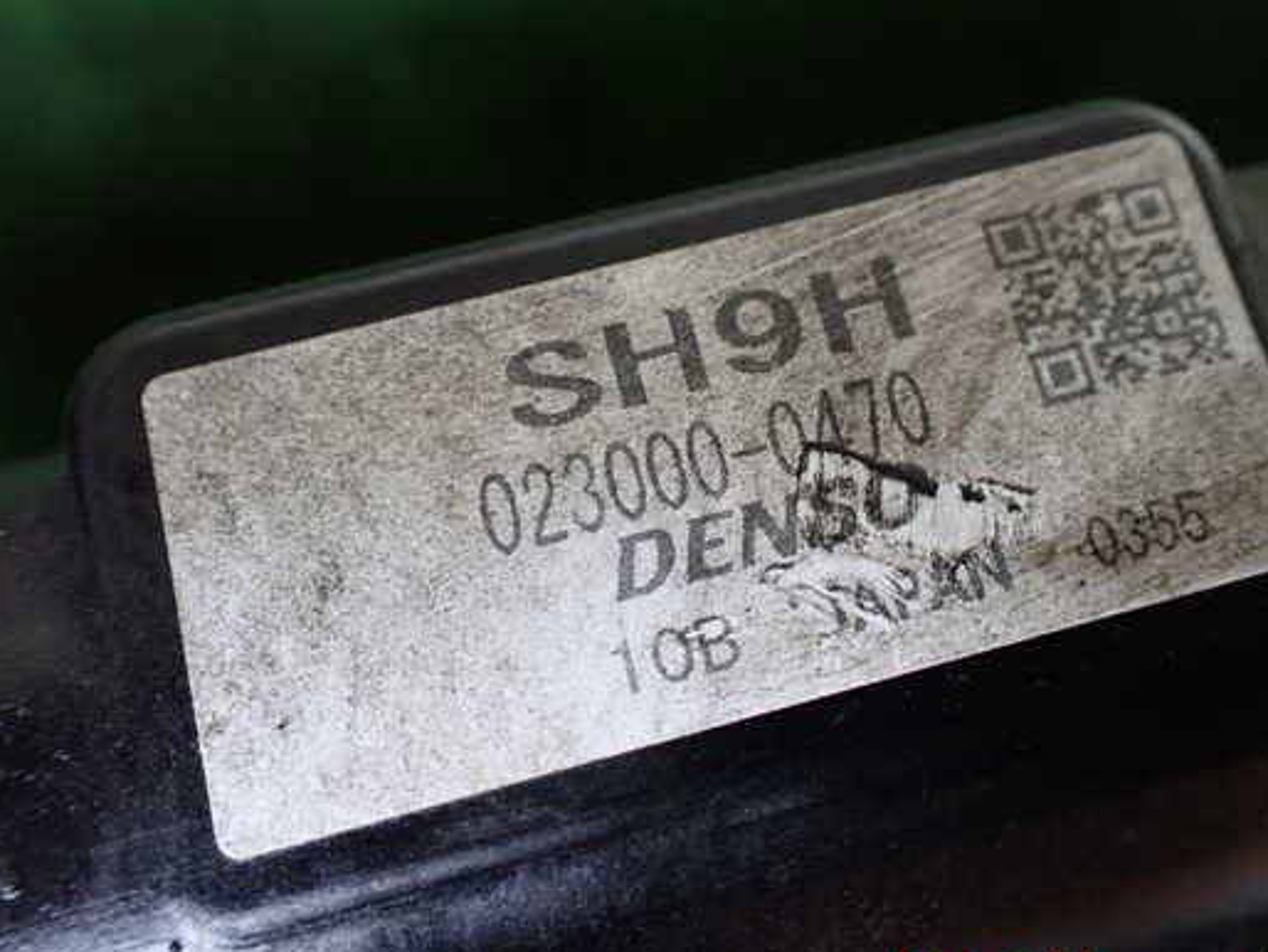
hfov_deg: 52.5
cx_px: 715
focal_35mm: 35
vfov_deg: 40.7
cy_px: 456
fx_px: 1283
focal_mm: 5.4
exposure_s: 1/100
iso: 800
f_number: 2.3
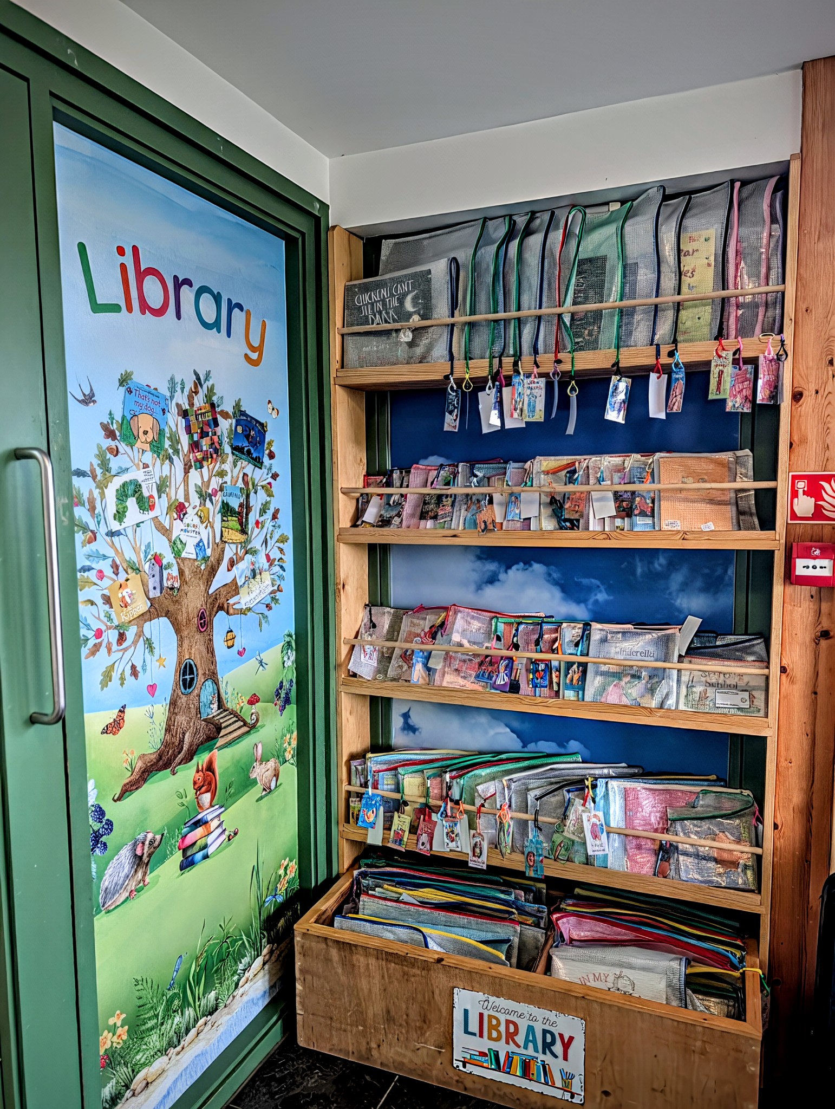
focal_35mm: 24
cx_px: 418
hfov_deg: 57.0
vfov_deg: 71.5
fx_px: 770
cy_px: 554
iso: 387
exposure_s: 1/104
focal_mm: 6.9
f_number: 1.68
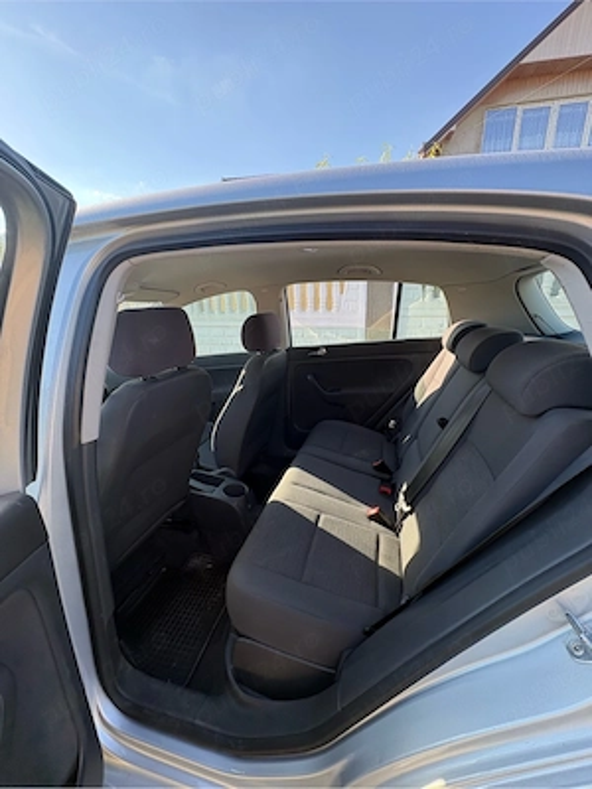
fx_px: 319
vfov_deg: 102.1
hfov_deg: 85.7
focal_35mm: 14
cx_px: 296
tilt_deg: -16.9
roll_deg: +1.9
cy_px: 394
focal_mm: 2.22
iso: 50
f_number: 2.2
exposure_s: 1/169
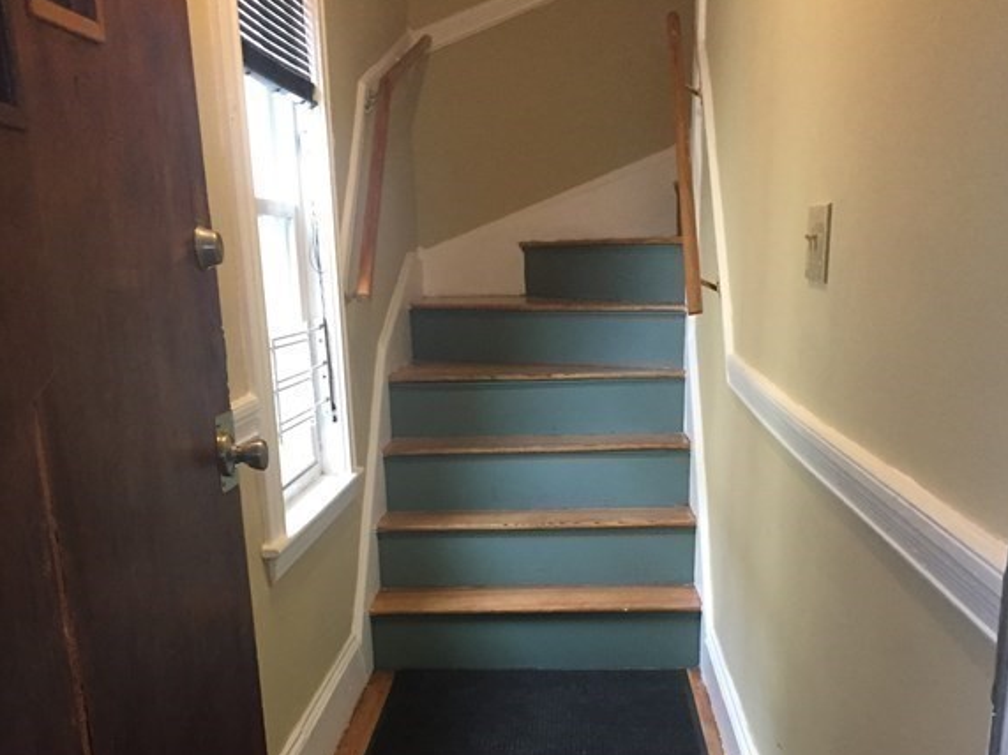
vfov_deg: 34.9
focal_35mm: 39
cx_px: 505
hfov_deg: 47.9
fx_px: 1135
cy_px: 665
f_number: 2.2
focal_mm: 4.15
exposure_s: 1/30
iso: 250
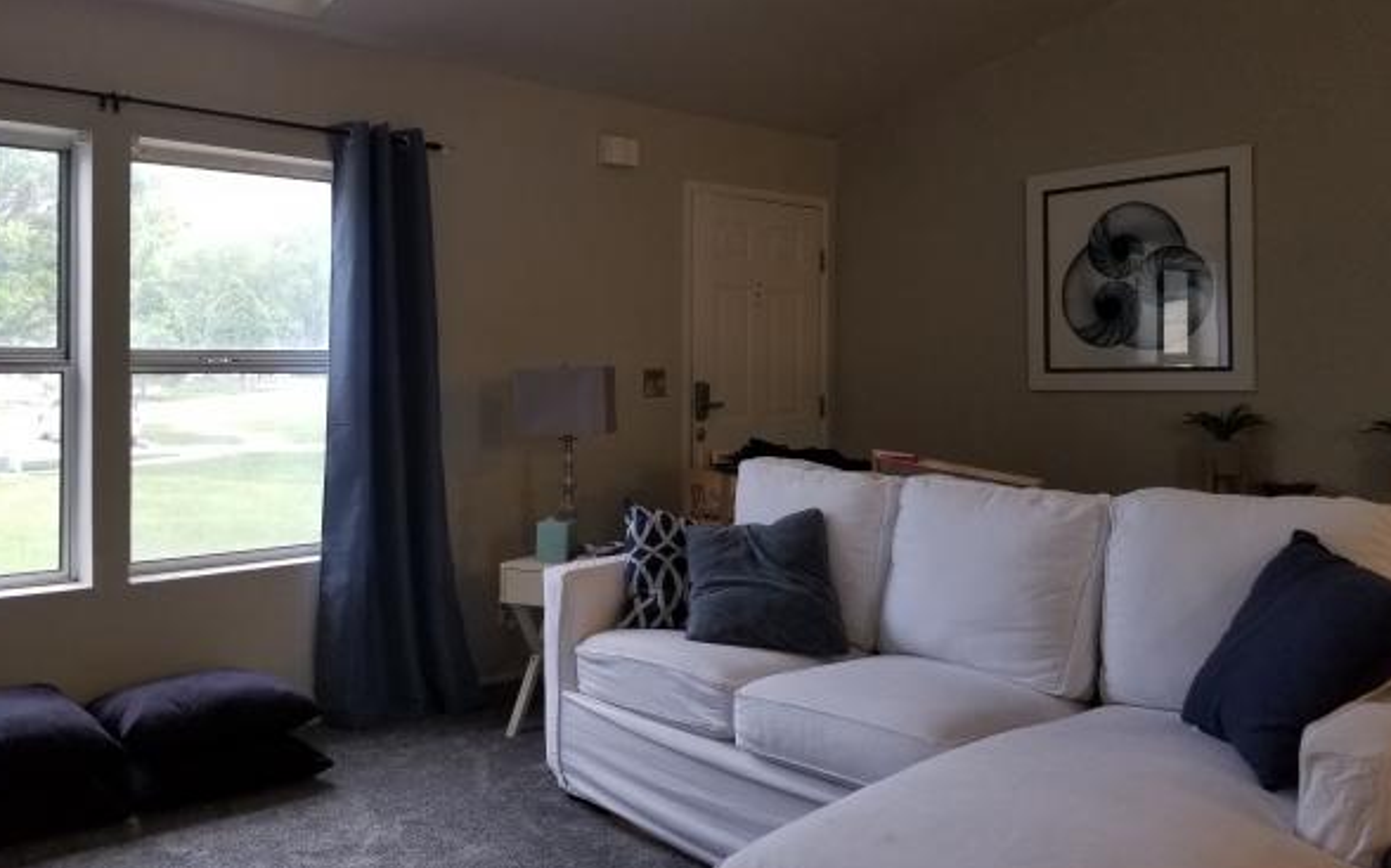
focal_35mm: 30
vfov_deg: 41.7
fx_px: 1137
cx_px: 653
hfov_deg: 62.9
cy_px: 374
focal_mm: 4.25
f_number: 1.7
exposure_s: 1/60
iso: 125
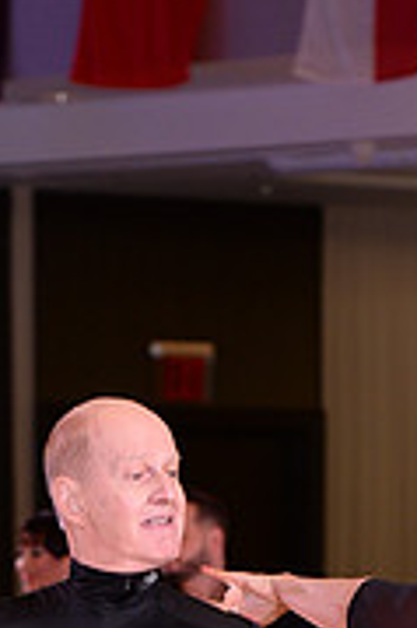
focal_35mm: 317
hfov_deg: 4.3
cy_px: 989
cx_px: 275
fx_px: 5518
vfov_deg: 6.4
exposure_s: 1/250
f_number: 3.5
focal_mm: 98
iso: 1000
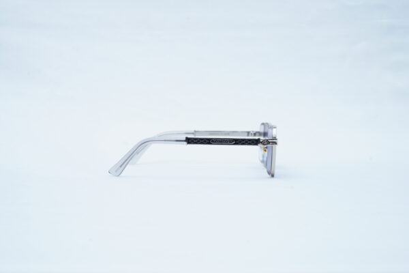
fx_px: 568
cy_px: 136
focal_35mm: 50
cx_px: 204
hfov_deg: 39.6
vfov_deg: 27.0
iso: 200
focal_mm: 50
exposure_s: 1/160
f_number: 9
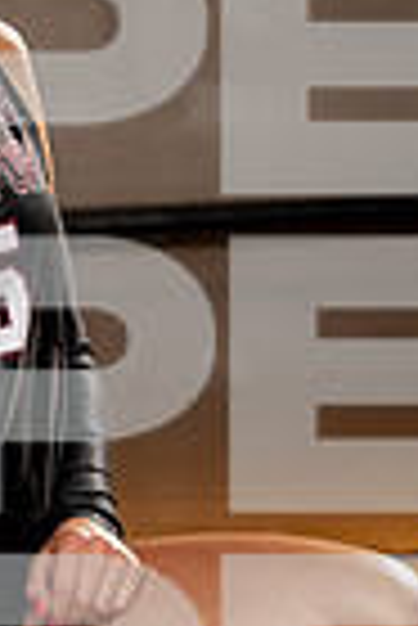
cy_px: 378
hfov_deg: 6.0
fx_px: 3943
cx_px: -135
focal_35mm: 227
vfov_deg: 9.1
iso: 100
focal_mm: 70
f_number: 5.6
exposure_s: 1/250
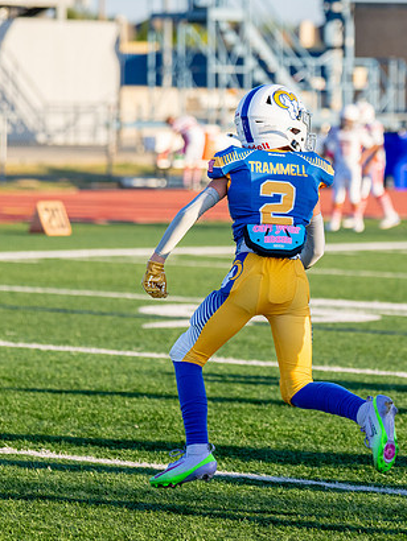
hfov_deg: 6.6
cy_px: 243
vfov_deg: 8.8
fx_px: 3539
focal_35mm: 226
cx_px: 248
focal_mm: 112
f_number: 2.8
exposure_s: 1/3200
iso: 400
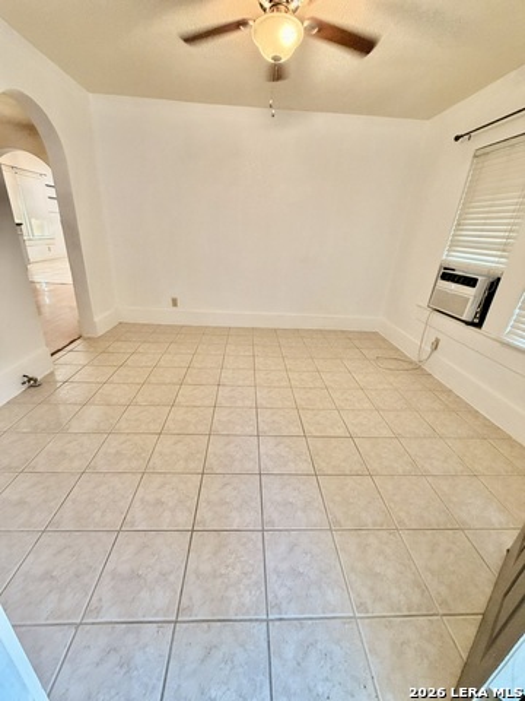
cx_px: 262
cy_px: 350
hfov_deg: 85.7
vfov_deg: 102.1
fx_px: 283
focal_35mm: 14
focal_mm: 2.22
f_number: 2.2
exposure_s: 1/60
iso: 250
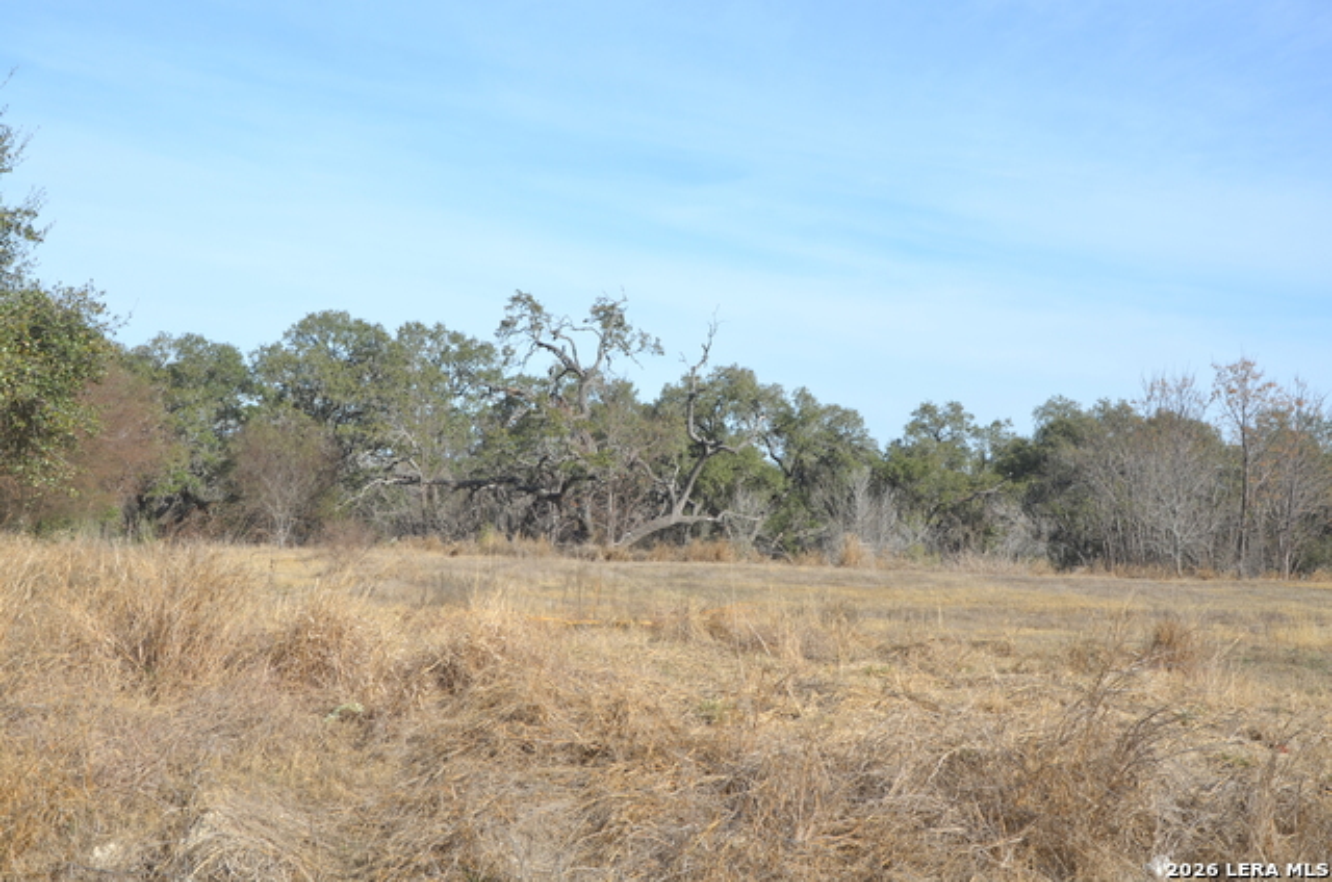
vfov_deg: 29.7
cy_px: 441
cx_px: 666
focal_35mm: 45
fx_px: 1662
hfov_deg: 43.7
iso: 100
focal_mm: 30
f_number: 8
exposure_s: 1/250
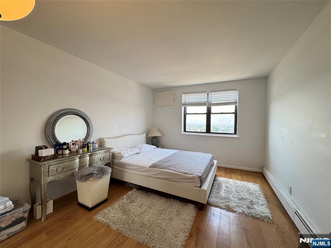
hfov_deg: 102.1
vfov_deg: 85.7
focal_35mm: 14
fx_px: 134
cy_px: 124
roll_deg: -0.7
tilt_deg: -1.2
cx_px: 166
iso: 125
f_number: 2.2
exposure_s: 1/120
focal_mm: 2.22
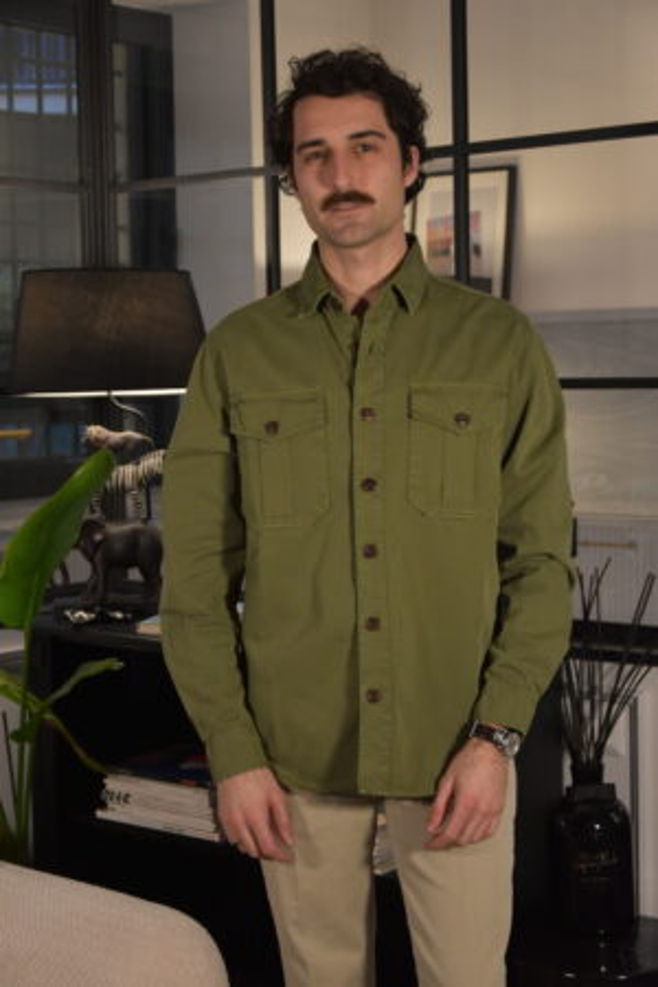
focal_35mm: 68
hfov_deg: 20.2
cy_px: 494
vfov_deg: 29.9
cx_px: 329
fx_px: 1850
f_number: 4.8
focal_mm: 45
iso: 1600
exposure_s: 1/80
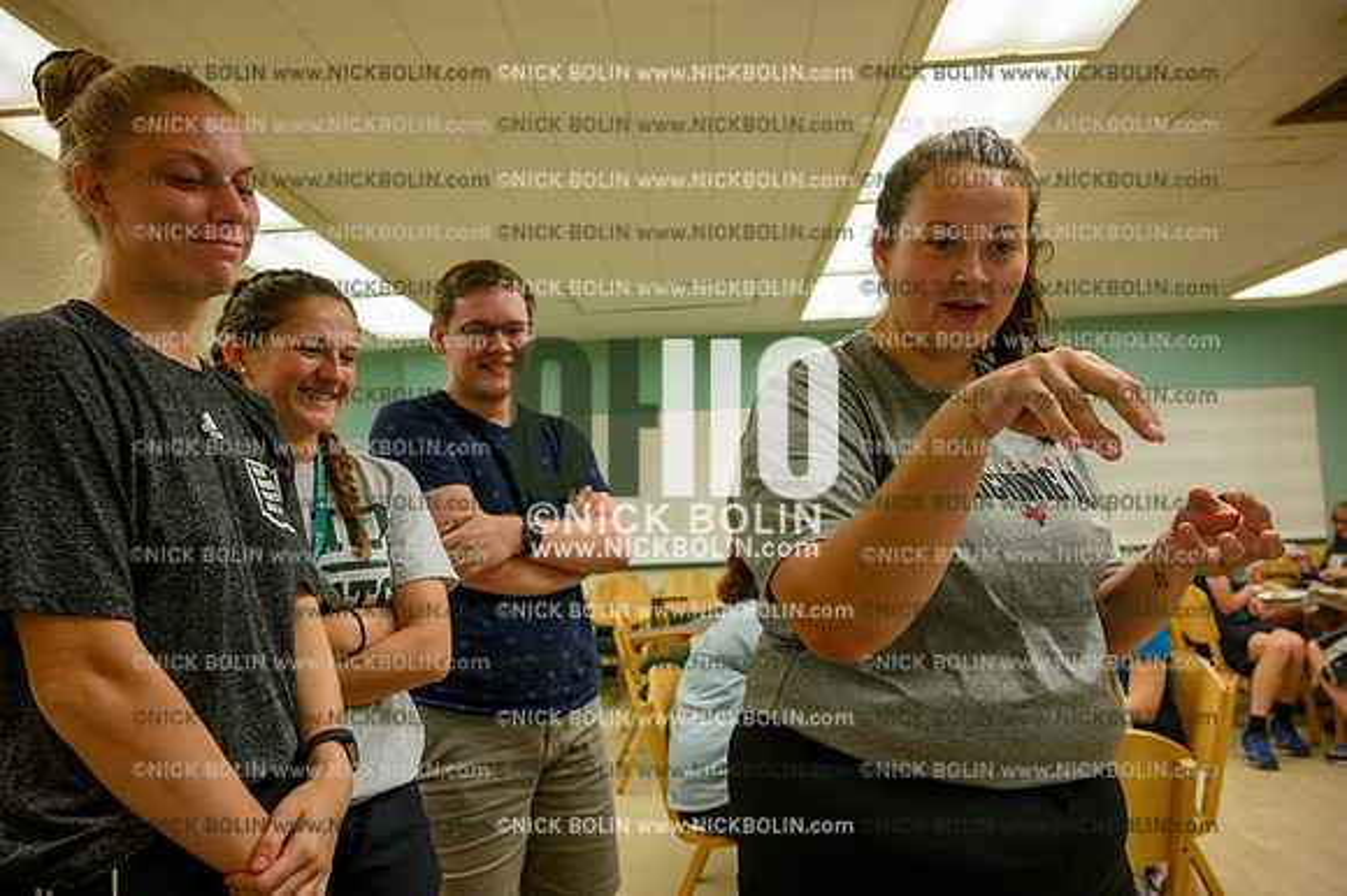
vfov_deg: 53.1
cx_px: 674
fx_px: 897
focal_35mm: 24
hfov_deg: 73.8
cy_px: 448
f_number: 4.5
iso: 1600
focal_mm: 24
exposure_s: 1/250
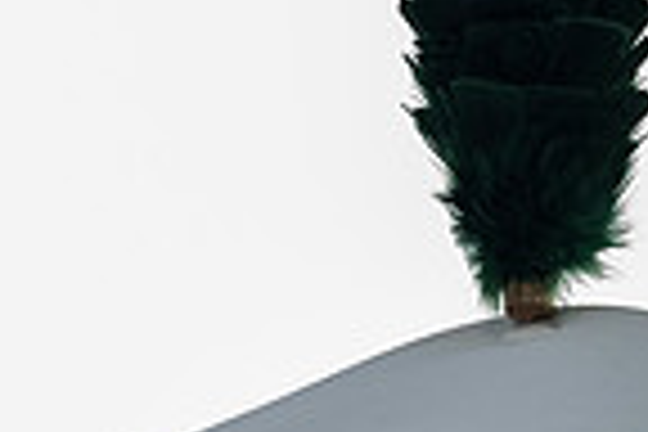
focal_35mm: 745
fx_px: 13409
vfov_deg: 1.8
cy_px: 758
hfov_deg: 2.8
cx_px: 612
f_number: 4.5
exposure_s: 1/2500
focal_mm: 185
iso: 5000
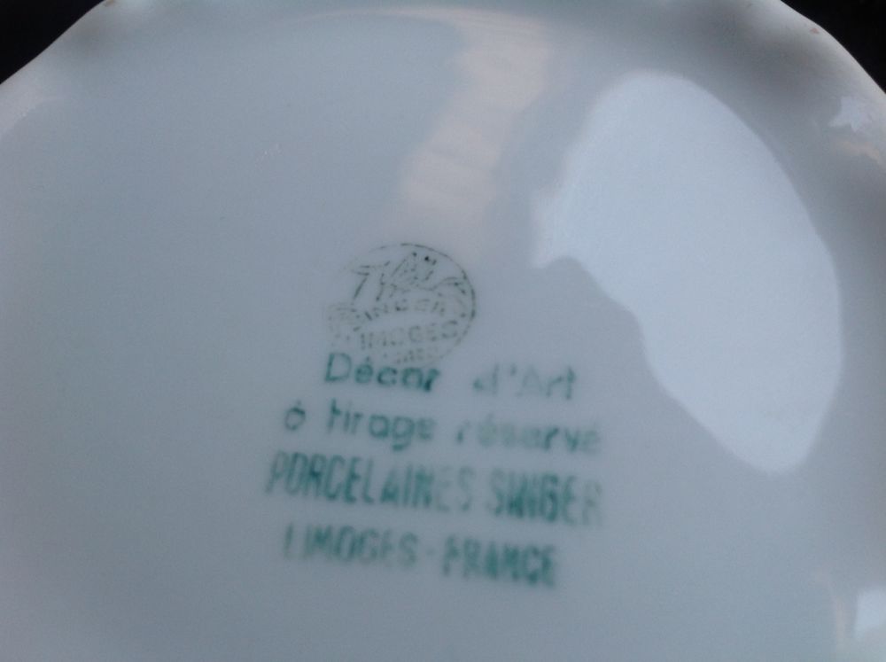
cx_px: 443
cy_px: 331
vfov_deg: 40.6
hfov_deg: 52.7
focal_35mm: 35
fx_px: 895
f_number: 2.4
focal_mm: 4.28
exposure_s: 1/20
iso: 50
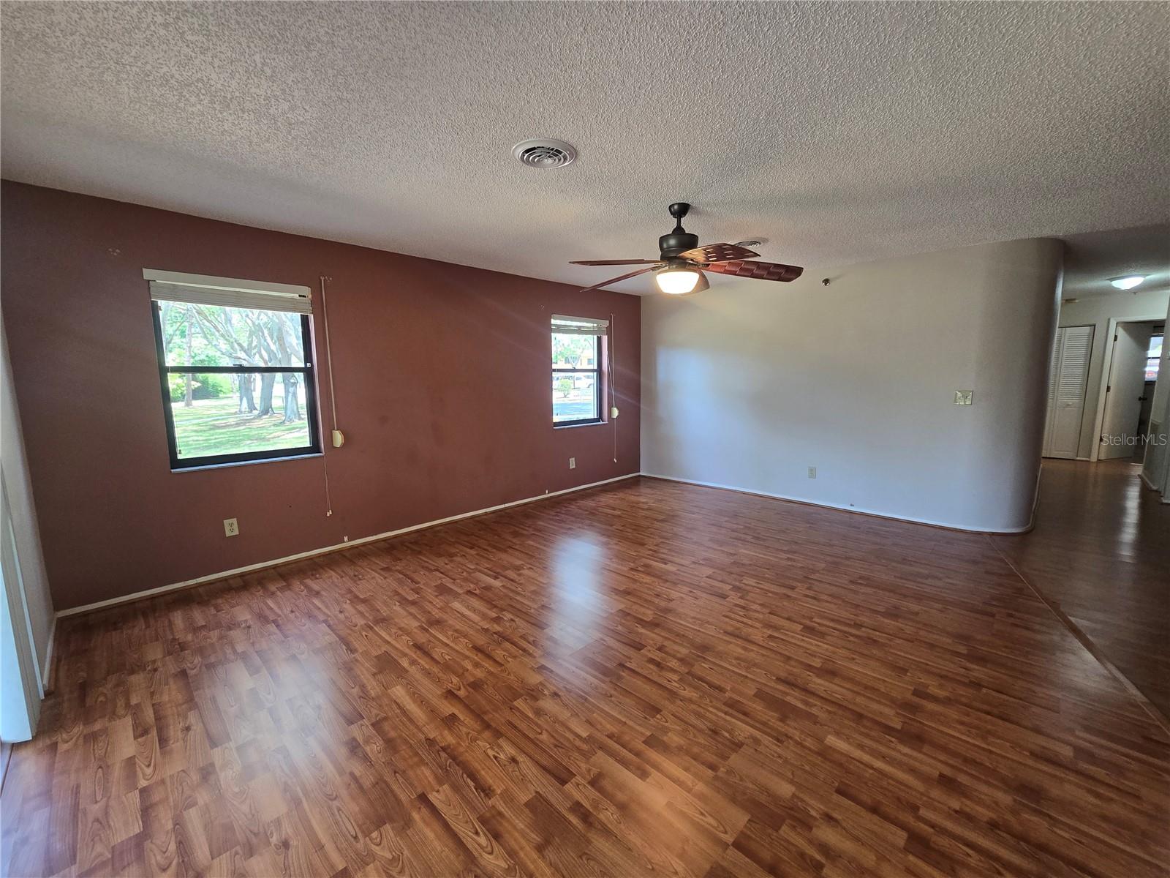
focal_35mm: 13
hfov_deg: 106.2
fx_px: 439
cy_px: 439
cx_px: 585
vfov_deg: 89.9
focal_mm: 2.2
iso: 160
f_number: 2.2
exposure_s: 1/60
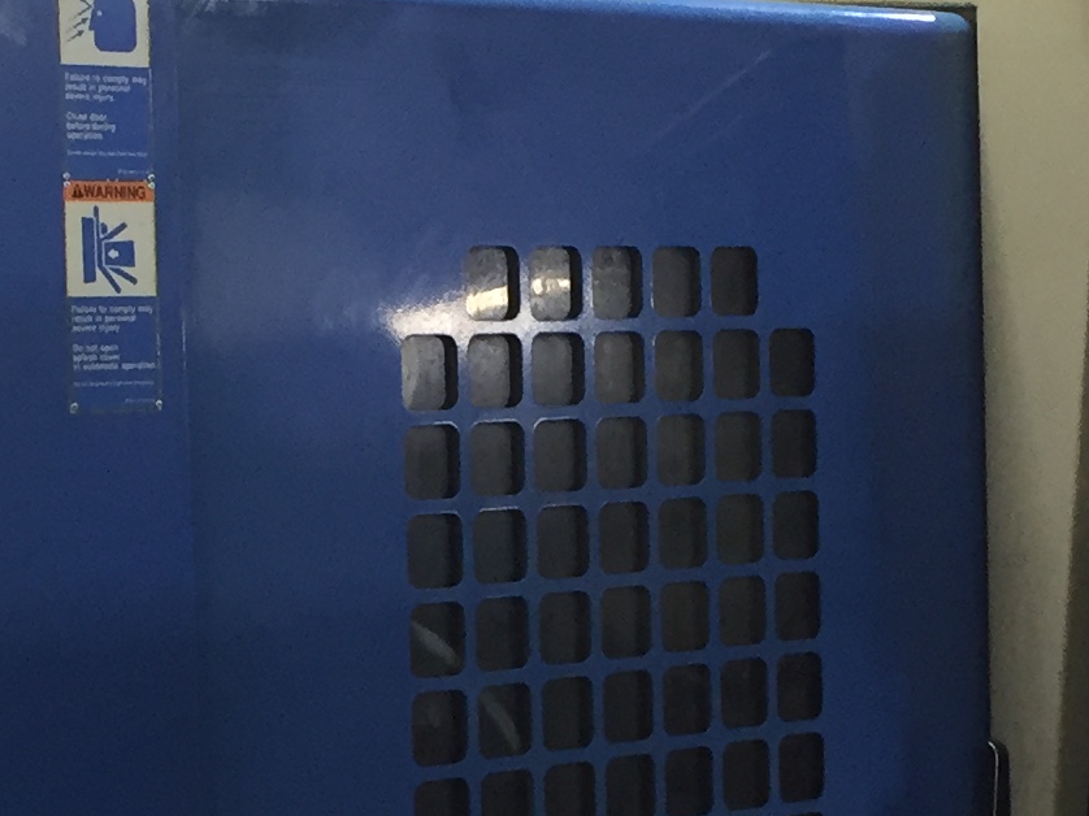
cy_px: 629
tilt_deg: -8.9
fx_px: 3554
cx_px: 342
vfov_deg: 13.1
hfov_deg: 17.4
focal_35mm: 113
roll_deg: -2.8
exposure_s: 1/30
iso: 80
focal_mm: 4.15
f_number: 2.2
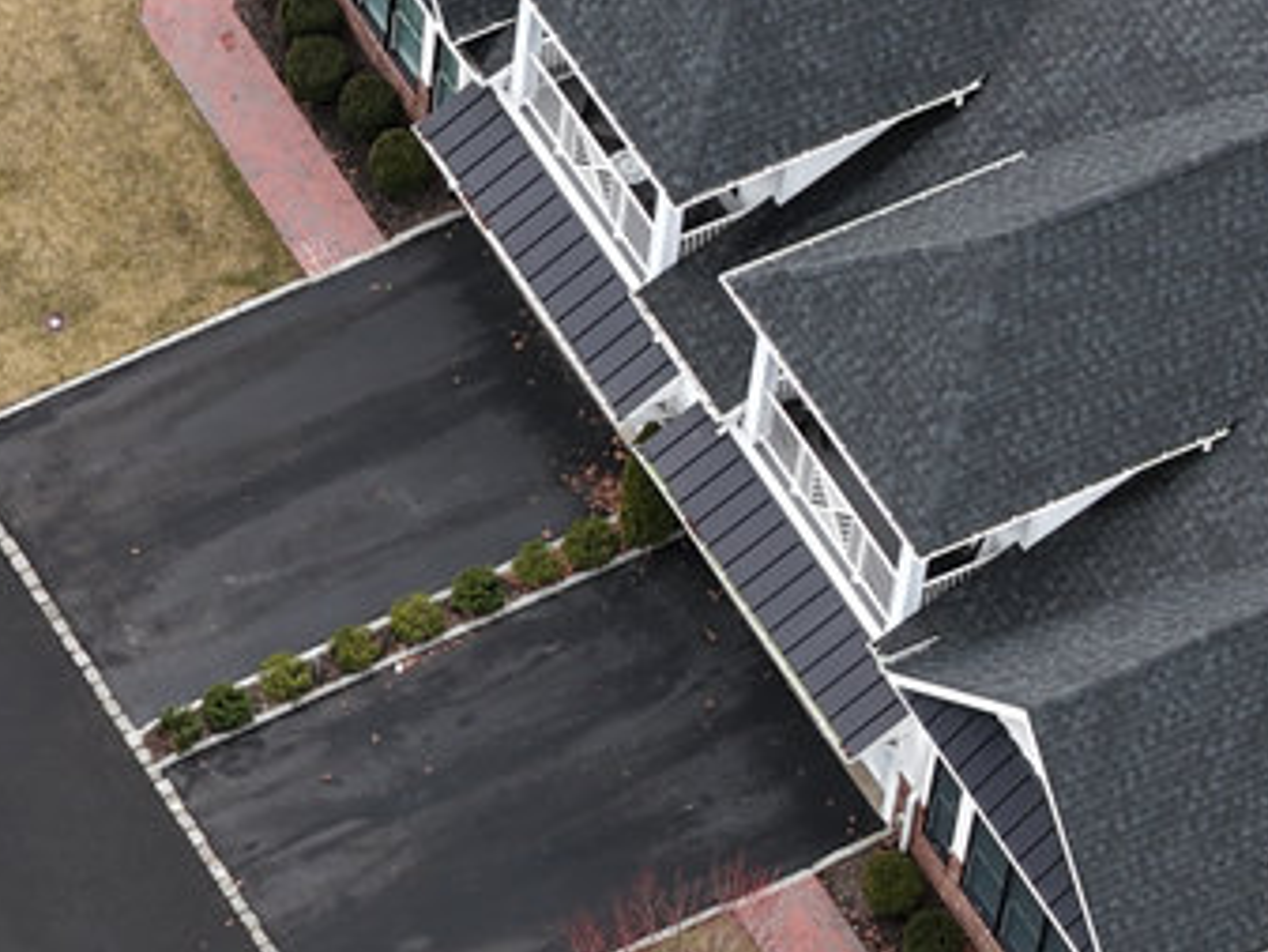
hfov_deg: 7.9
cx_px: -361
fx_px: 9124
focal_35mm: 249
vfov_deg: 5.9
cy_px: 1415
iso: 100
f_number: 2.8
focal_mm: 19.4
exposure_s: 1/20
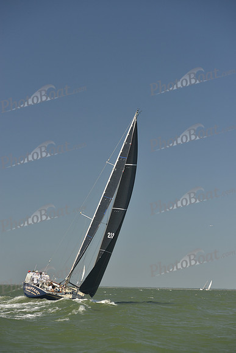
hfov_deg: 19.5
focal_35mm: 70
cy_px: 176
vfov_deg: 28.8
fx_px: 688
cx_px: 118
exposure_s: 1/1000
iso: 280
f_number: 5.6
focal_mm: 70
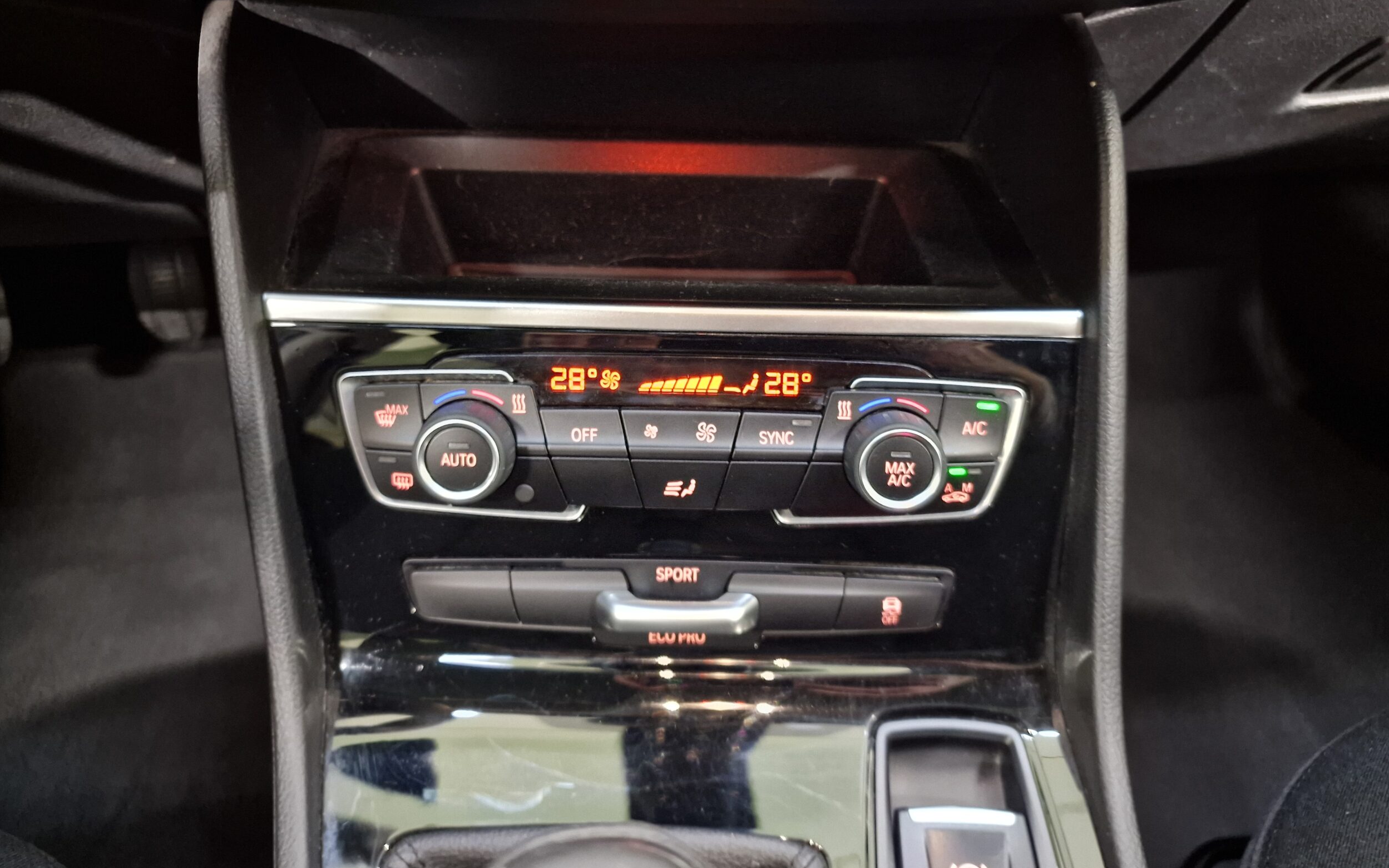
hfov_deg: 72.5
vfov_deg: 49.2
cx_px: 685
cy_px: 381
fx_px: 946
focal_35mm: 25
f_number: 1.8
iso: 640
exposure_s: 1/10
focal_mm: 6.4
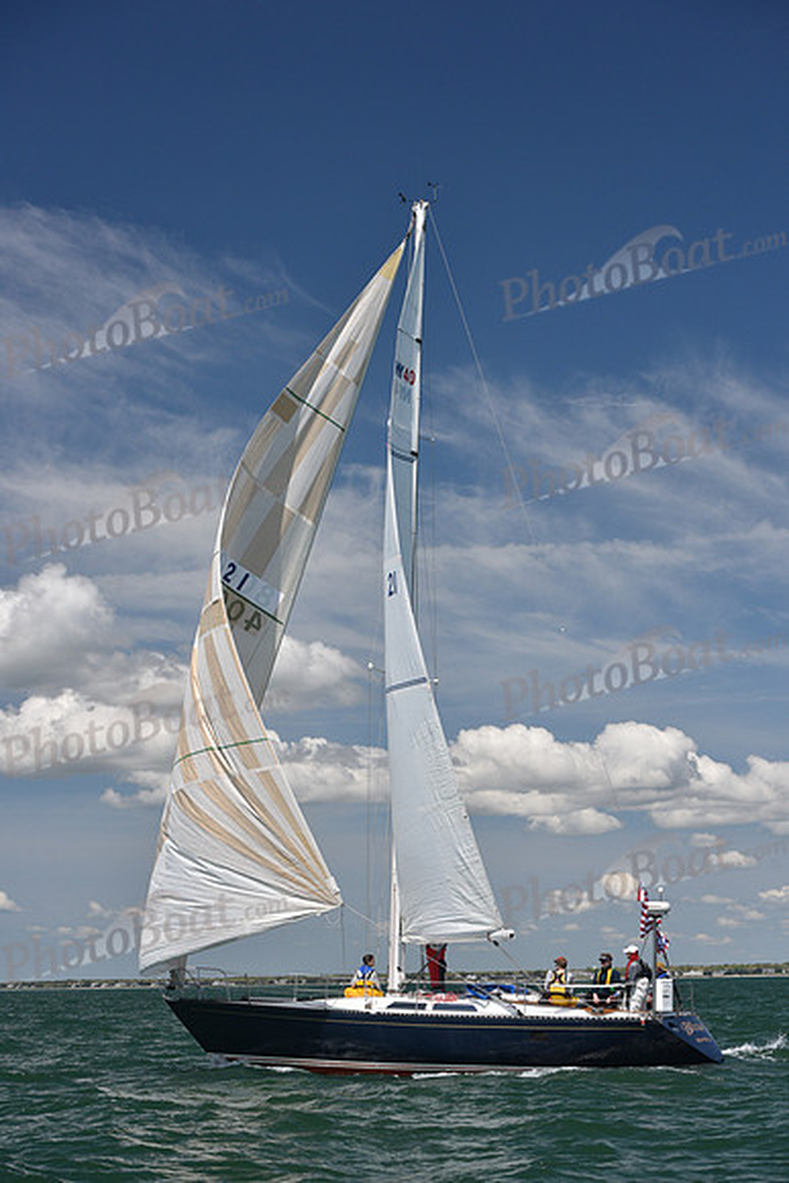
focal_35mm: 70
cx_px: 394
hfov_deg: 19.5
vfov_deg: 28.8
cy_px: 592
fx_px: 2300
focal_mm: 70
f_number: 6.3
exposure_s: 1/800
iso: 320
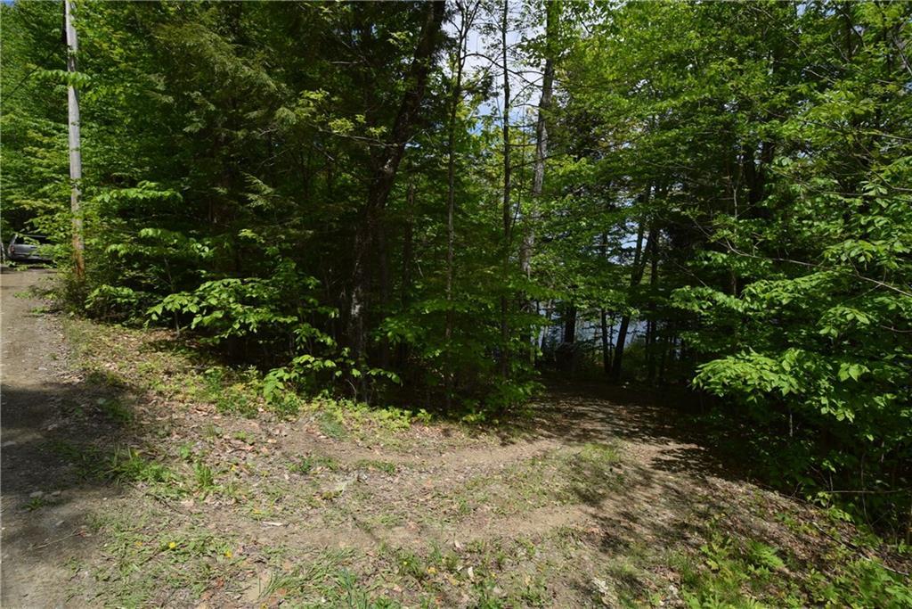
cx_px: 456
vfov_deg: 77.3
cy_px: 304
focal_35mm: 15
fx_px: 380
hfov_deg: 100.4
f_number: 9
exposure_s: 1/200
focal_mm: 10
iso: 100
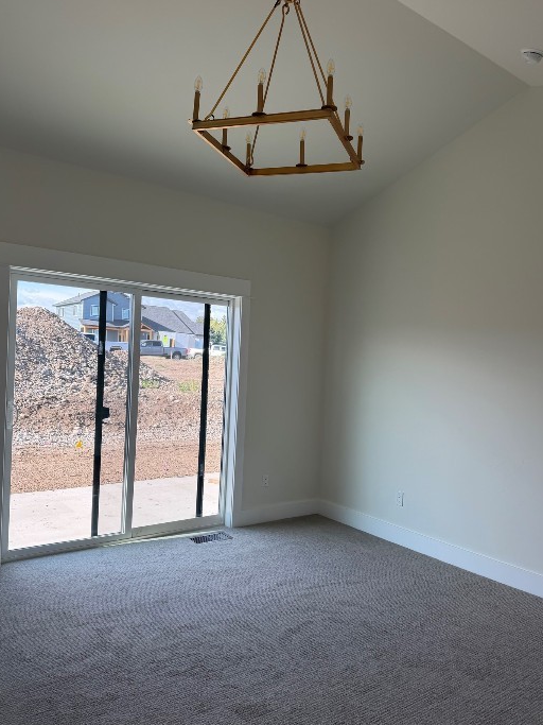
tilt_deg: -1.6
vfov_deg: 65.3
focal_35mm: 27
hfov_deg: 51.3
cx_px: 295
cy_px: 374
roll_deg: -3.3
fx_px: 565
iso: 80
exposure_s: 1/414
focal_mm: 6.76
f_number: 1.78
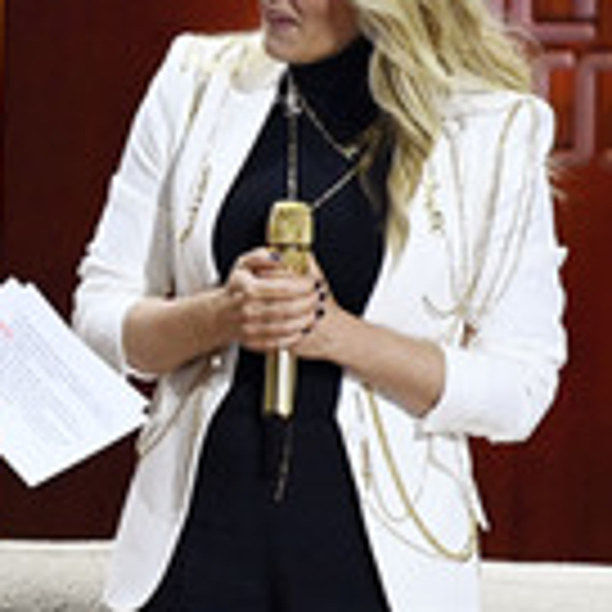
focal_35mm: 1124
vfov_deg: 1.6
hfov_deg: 1.6
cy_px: 68
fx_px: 22483
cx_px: -304
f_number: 5.6
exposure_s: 1/320
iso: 8000
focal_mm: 400
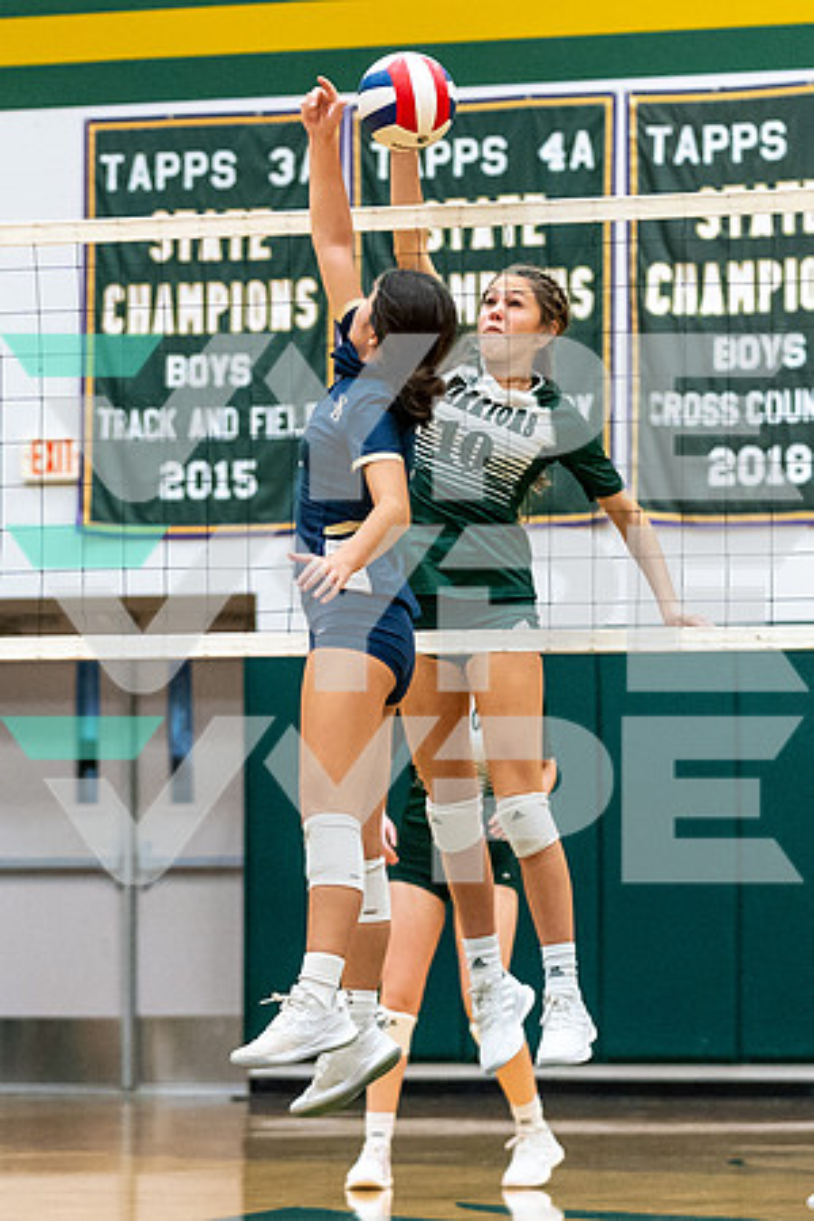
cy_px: 572
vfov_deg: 9.9
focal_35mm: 208
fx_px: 7061
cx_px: 179
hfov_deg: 6.6
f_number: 2.8
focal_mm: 90
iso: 3200
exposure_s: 1/1250
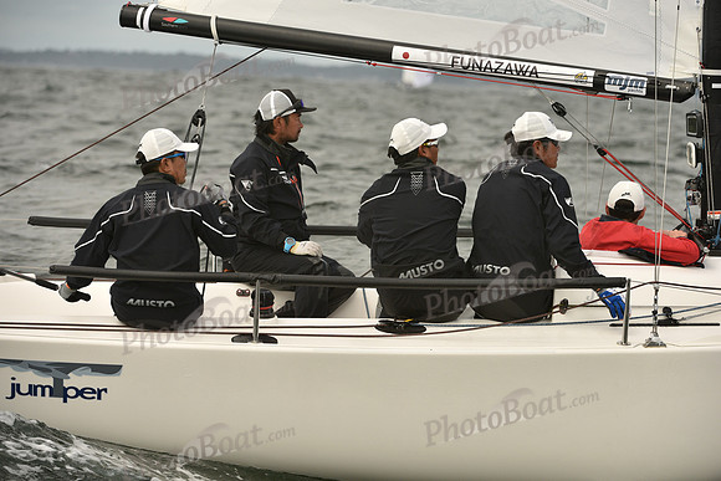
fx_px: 4407
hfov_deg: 9.4
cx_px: 360
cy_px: 240
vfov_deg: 6.2
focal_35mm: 220
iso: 320
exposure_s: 1/1250
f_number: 7.1
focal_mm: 220
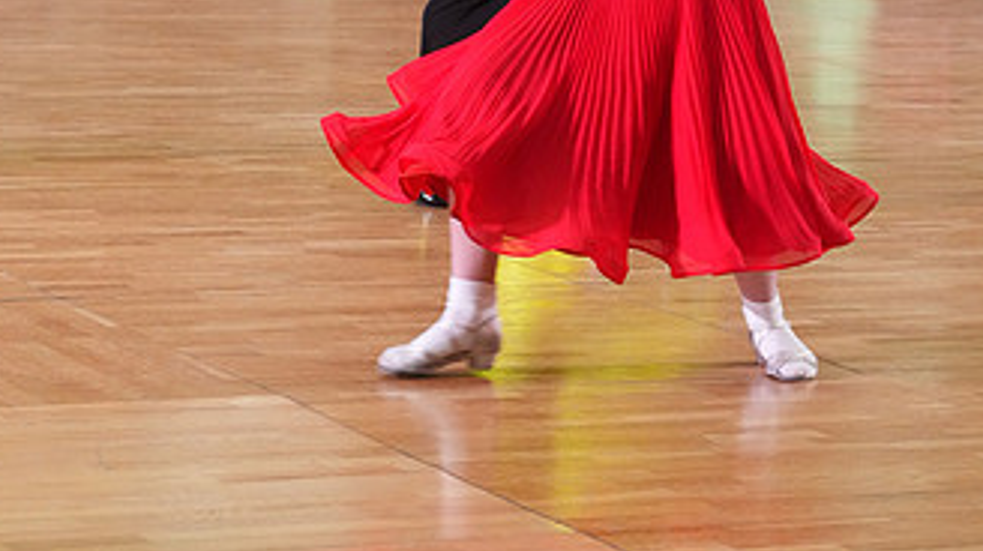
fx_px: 3673
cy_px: -141
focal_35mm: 141
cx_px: 535
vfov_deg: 8.5
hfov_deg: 15.2
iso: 4000
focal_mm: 76
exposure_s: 1/200
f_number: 6.3
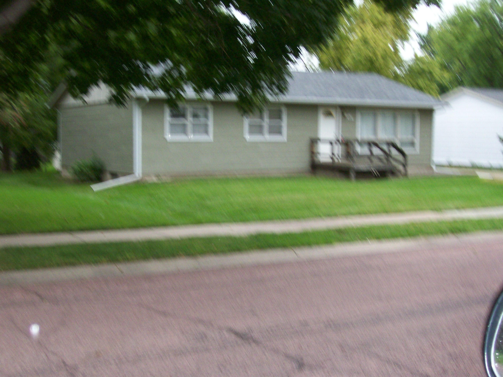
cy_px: 188
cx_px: 252
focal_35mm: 45
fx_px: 654
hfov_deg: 42.1
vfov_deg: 32.2
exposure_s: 1/73.1
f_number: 3
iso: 140
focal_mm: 7.6
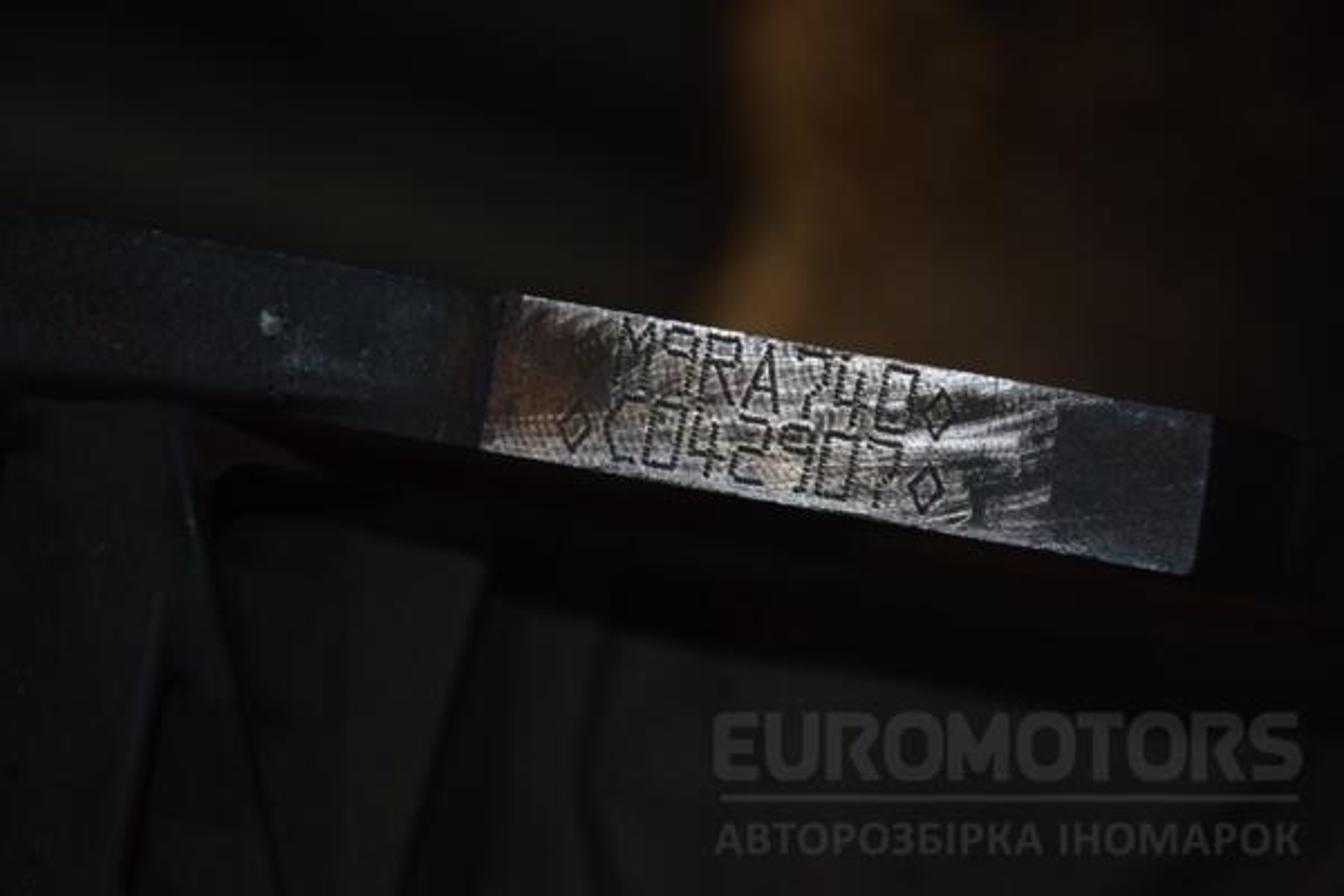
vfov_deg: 11.4
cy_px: 448
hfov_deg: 17.1
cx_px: 672
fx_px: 4480
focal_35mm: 120
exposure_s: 1/60
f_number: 5.3
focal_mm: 80
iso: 800
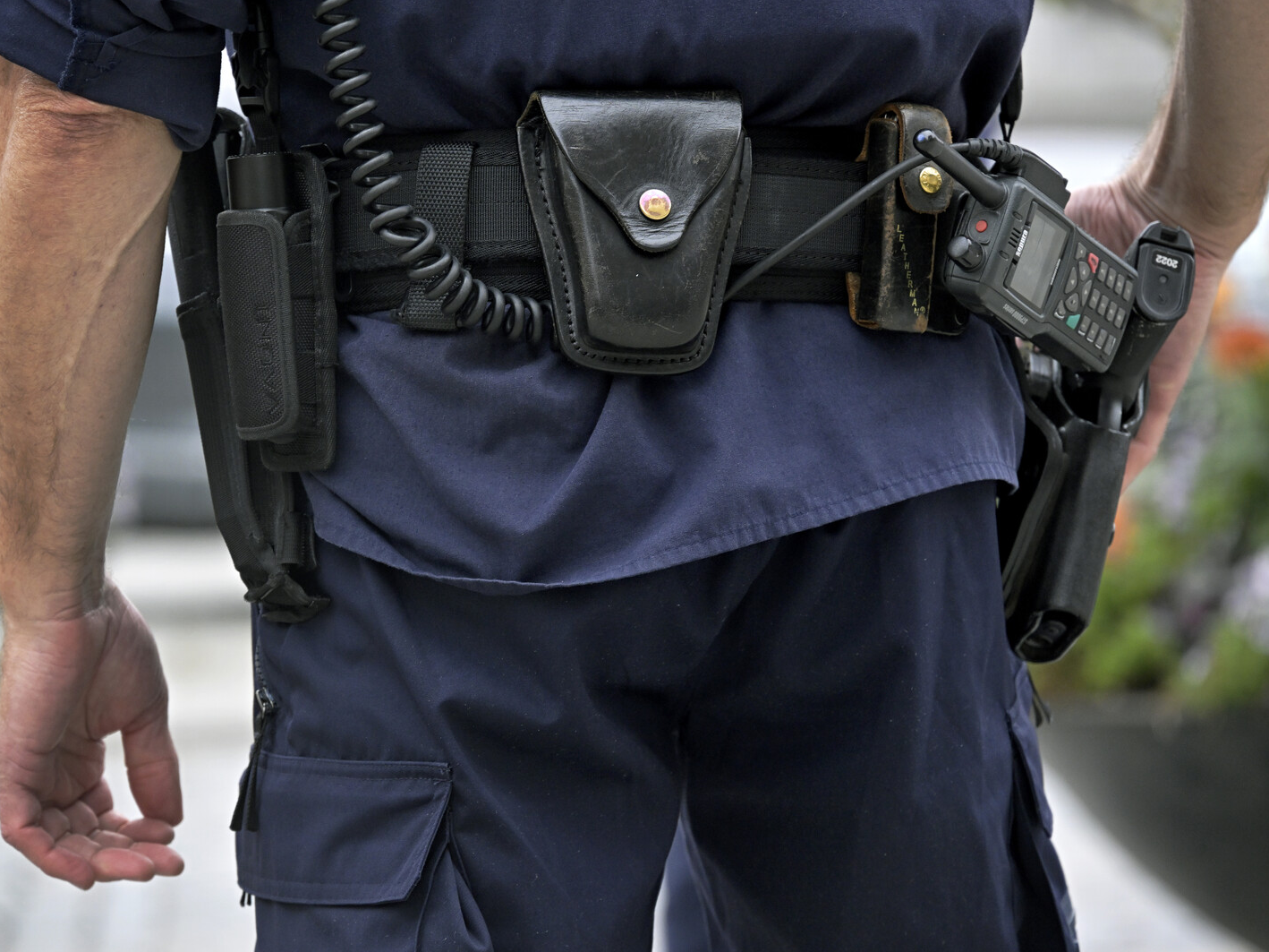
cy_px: 477
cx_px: 585
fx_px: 7954
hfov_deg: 9.1
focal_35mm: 217
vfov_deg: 6.8
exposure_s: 1/400
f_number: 7.1
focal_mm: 200
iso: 2000
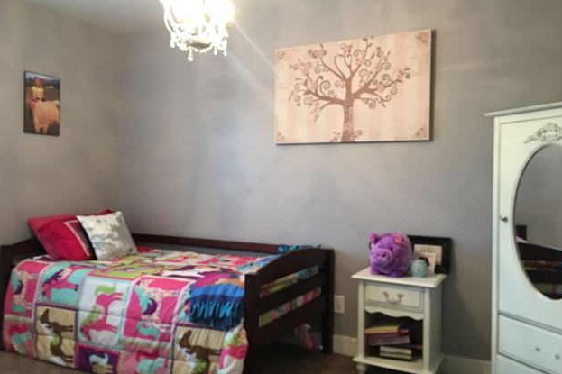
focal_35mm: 31
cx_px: 278
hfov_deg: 60.3
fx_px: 484
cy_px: 186
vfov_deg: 42.3
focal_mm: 4.15
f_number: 2.2
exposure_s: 1/15
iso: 80
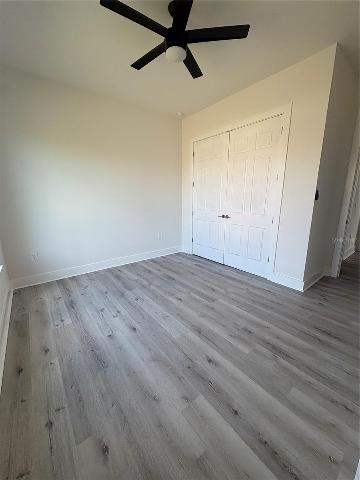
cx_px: 180
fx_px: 194
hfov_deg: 85.7
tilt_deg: -12.2
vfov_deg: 102.1
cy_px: 240
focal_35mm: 14
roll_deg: +0.1
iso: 40
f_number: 2.2
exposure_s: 1/99
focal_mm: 2.22
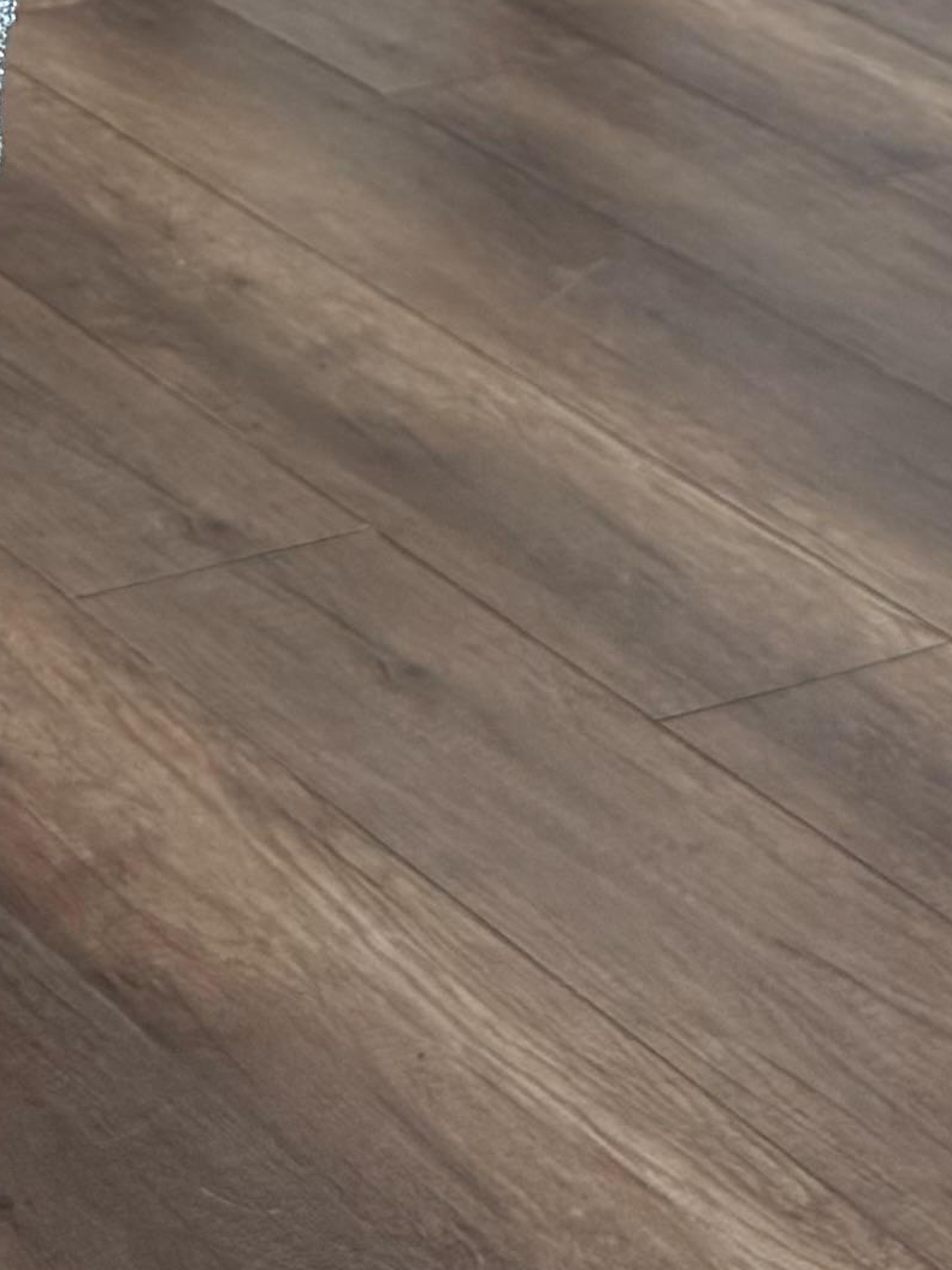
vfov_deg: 13.9
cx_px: -727
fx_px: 4768
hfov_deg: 10.7
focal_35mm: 130
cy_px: -829
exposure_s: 1/325
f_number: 1.78
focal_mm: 6.76
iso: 80
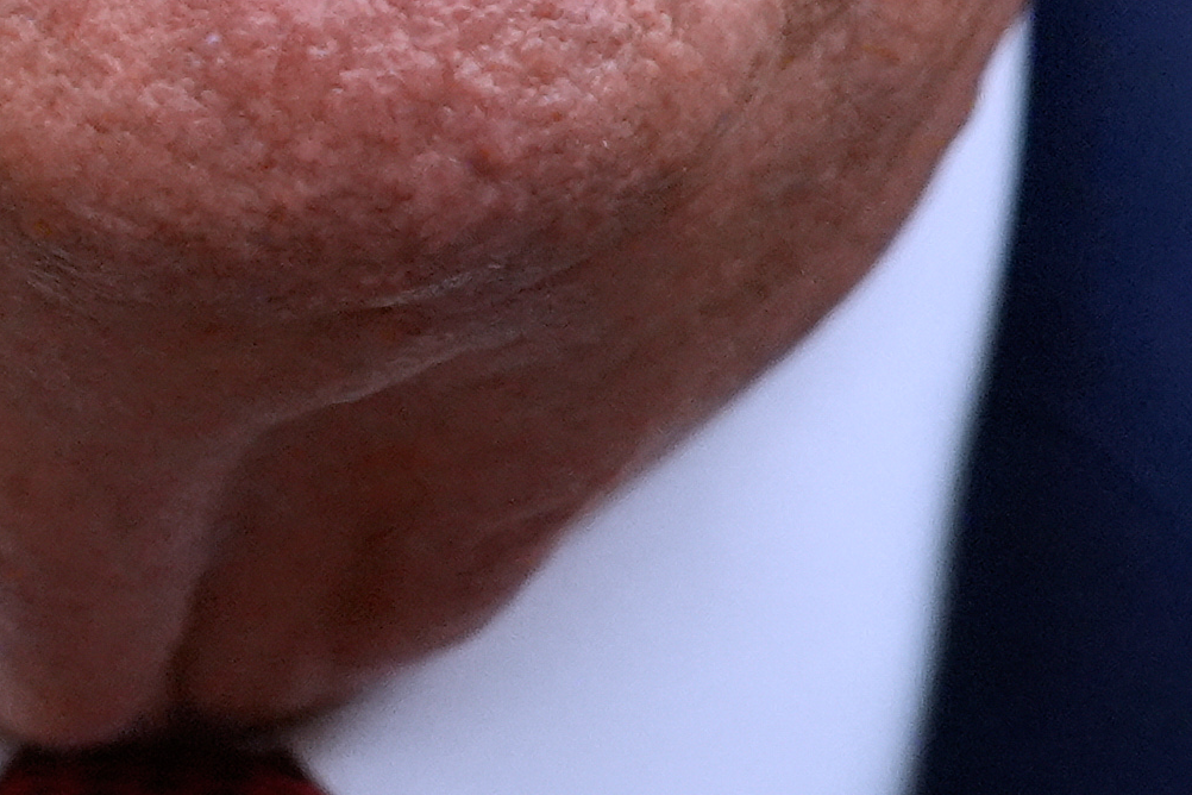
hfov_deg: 1.7
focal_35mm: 1180
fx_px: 39068
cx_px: 387
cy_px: -1128
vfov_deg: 1.2
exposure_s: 1/400
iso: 3200
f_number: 3.5
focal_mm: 197
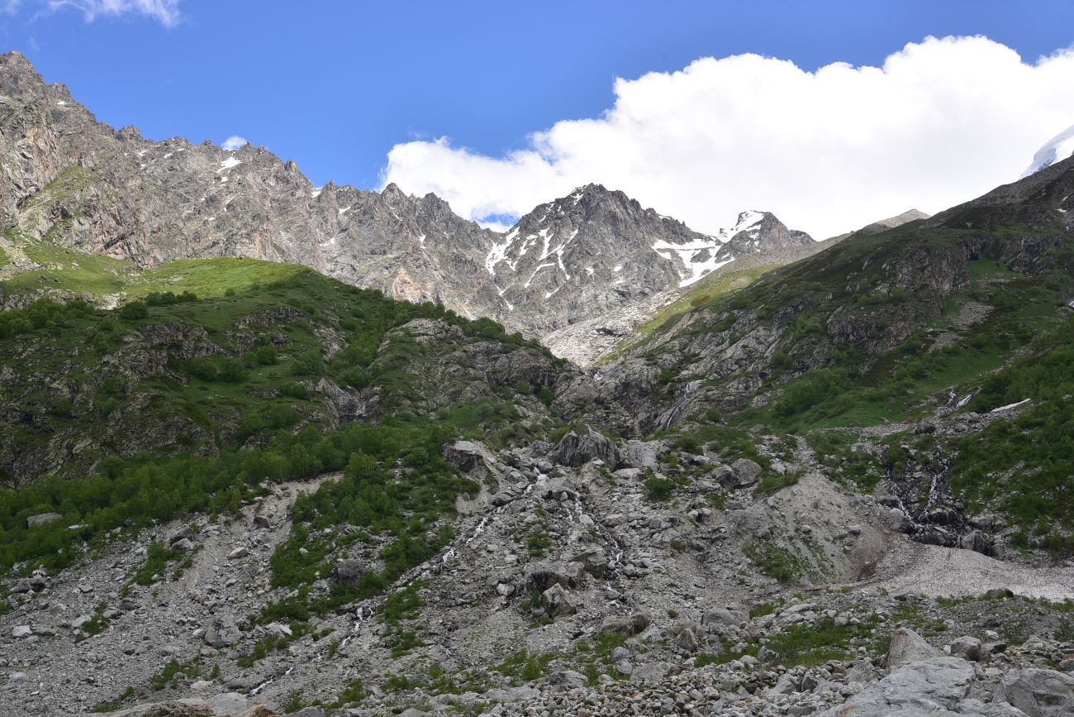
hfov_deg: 39.6
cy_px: 358
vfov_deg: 27.0
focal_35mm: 50
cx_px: 537
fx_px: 1492
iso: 160
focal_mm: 50
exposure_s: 1/125
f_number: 13
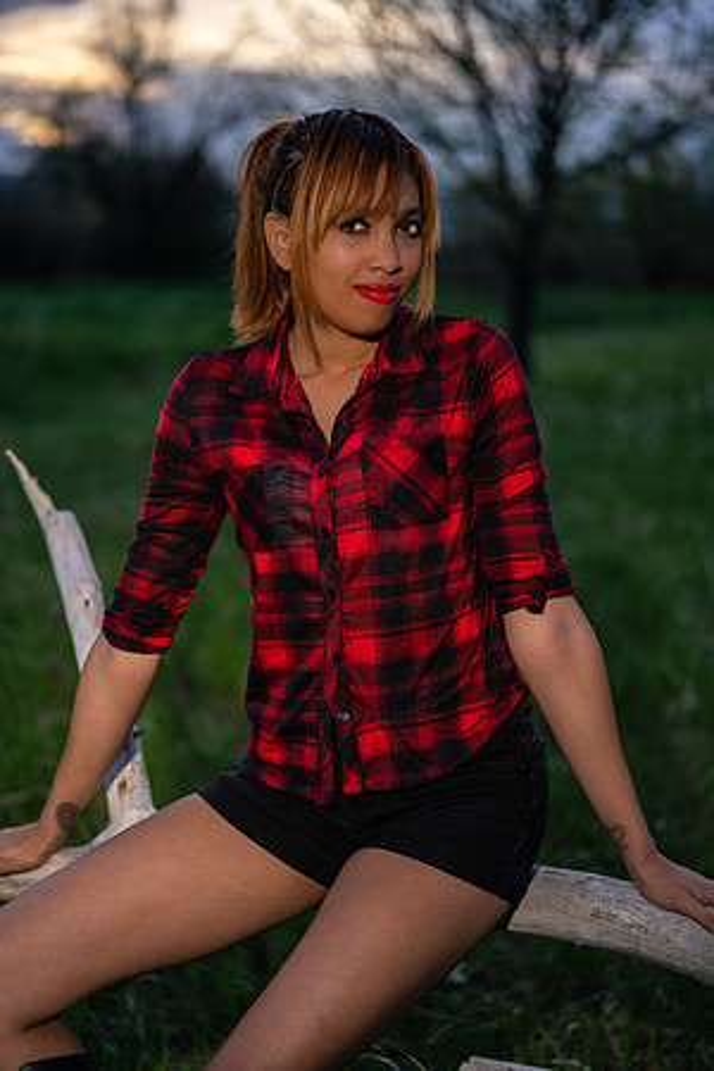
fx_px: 1636
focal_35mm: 55
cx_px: 357
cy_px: 536
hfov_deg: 24.6
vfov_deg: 36.2
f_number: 1.8
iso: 160
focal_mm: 55
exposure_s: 1/800
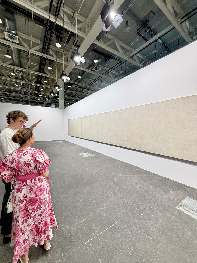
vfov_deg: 102.1
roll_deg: -0.5
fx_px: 106
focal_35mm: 14
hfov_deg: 85.7
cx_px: 98
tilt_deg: +0.3
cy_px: 132
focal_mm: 2.22
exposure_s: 1/82
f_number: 2.2
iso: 125
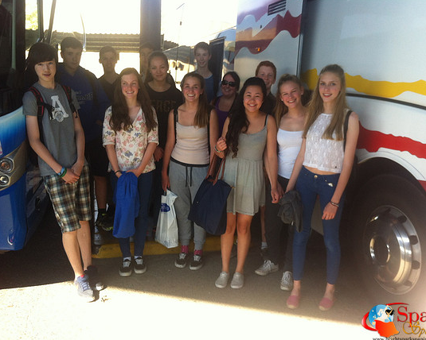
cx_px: 221
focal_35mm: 37
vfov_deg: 40.1
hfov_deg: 49.1
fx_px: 466
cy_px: 170
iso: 80
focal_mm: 3.85
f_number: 2.8
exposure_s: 1/129
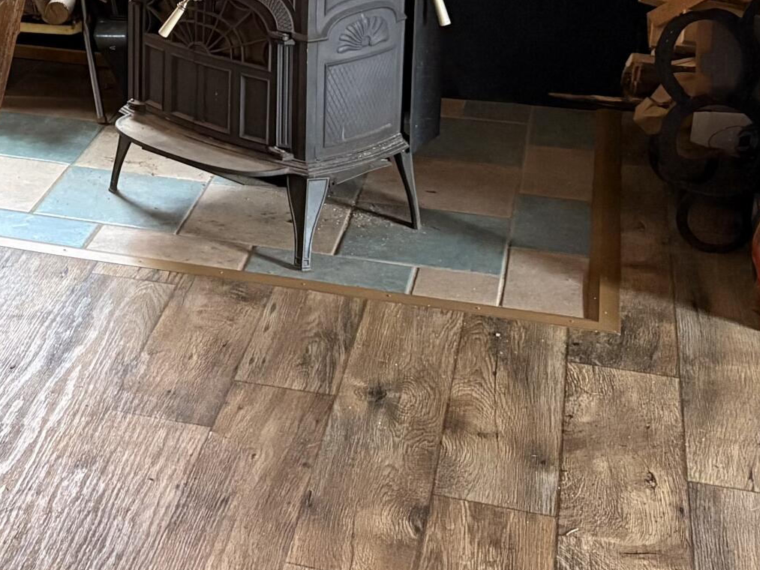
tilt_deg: -11.7
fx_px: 1691
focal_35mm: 77
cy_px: -75
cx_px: -199
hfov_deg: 22.9
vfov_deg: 18.3
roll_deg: +2.8
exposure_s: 1/40
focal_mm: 5.96
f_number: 1.6
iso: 500
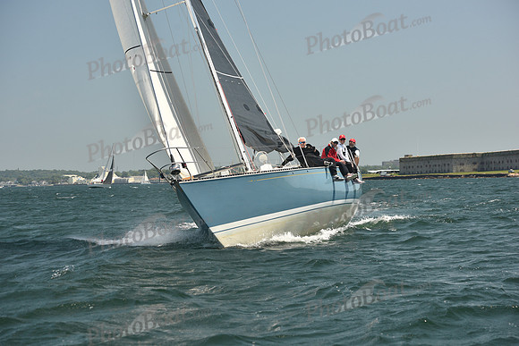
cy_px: 173
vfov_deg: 14.9
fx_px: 1327
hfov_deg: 22.1
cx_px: 260
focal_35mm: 92
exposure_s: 1/640
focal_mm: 92
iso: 250
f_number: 5
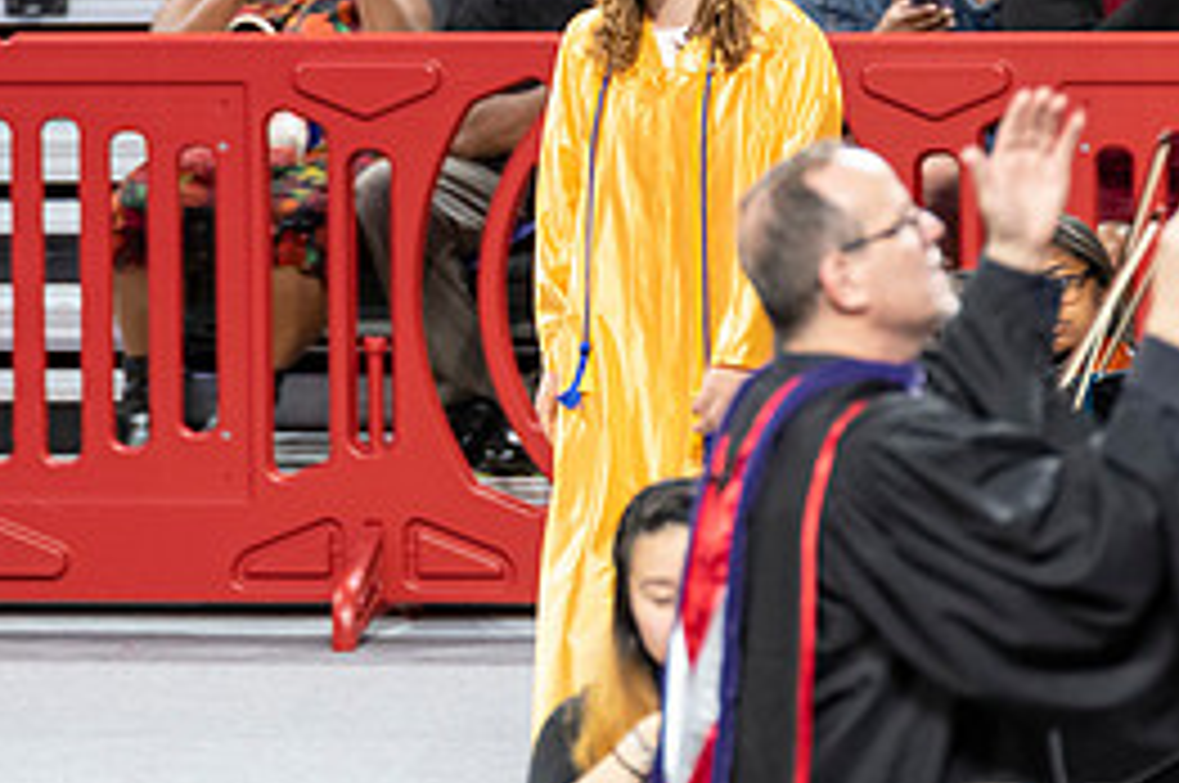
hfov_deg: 3.7
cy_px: 156
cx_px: 667
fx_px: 18154
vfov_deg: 2.5
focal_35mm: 555
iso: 1000
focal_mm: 200
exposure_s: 1/100
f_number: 3.5
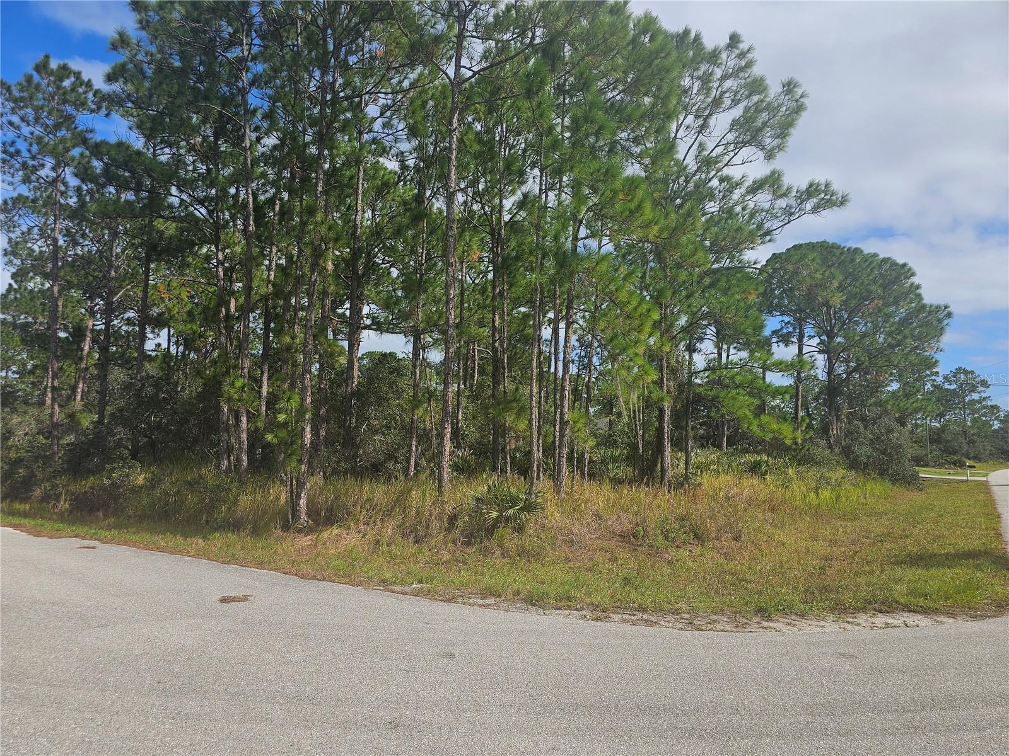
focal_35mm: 23
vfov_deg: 58.9
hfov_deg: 73.9
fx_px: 670
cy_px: 378
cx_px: 504
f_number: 1.7
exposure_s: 1/955
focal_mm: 6.3
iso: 10
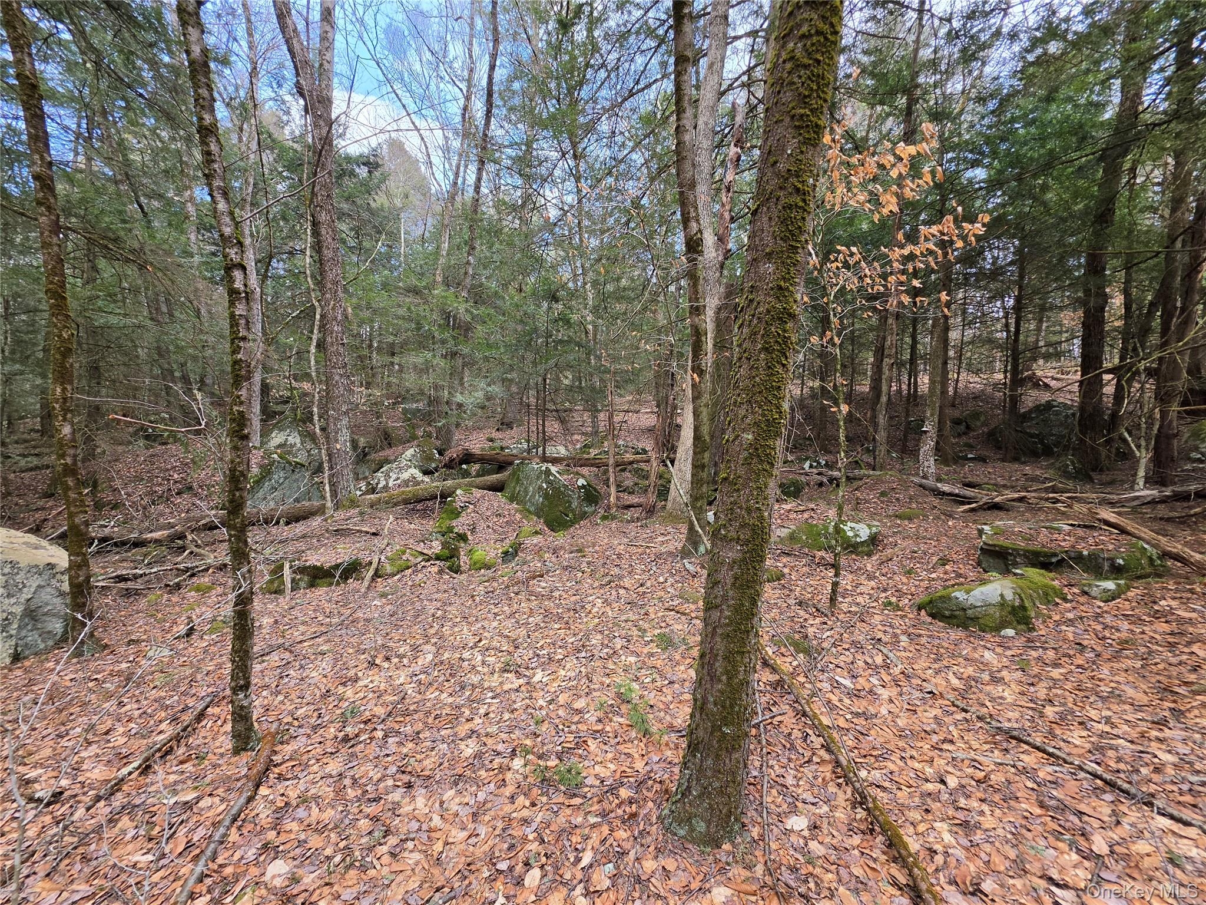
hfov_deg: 106.2
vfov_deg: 89.9
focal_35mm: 13
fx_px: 453
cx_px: 603
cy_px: 452
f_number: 1.9
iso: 20
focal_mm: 2.2
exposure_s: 1/120
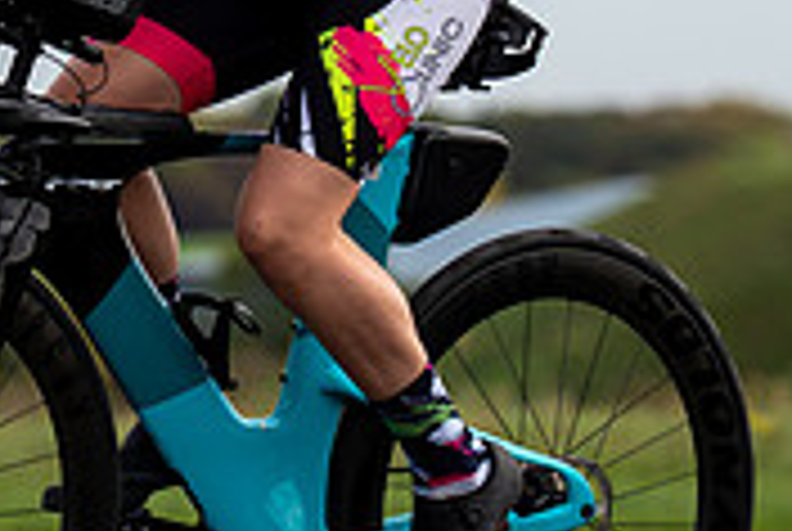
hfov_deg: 3.8
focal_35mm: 543
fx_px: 11966
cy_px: 132
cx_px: 103
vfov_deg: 2.5
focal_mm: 131
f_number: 3.5
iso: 125
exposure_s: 1/1000
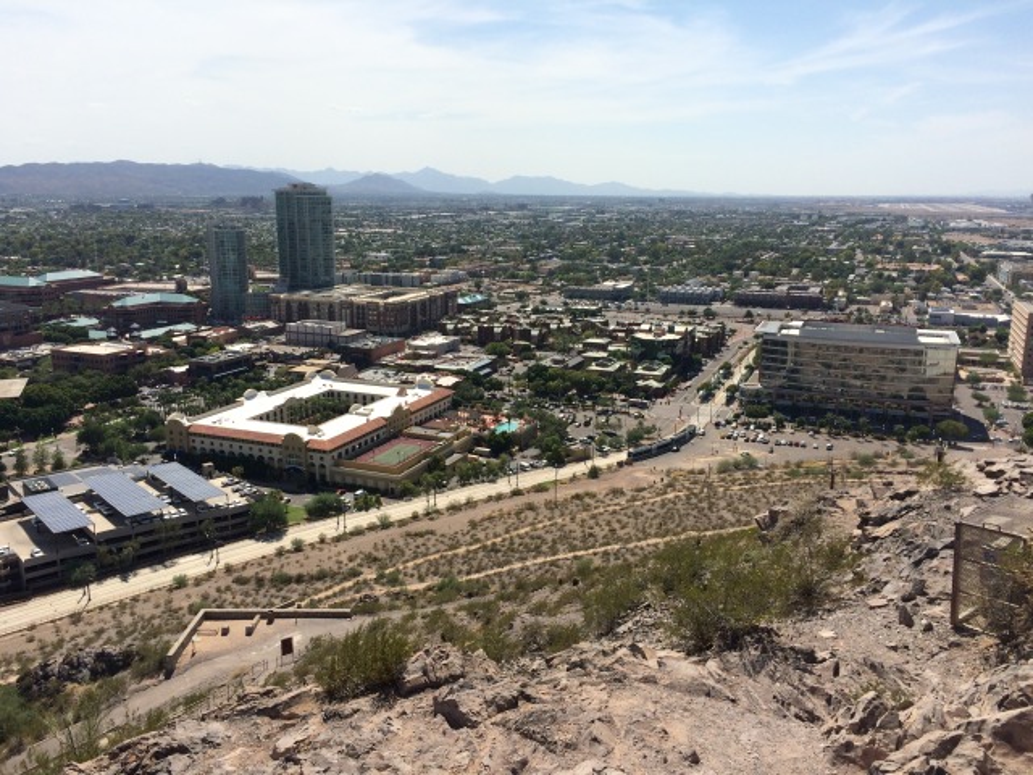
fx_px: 865
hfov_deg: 61.7
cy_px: 388
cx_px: 516
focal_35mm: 29
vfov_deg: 48.2
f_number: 2.2
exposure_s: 1/3165
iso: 32
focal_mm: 4.15
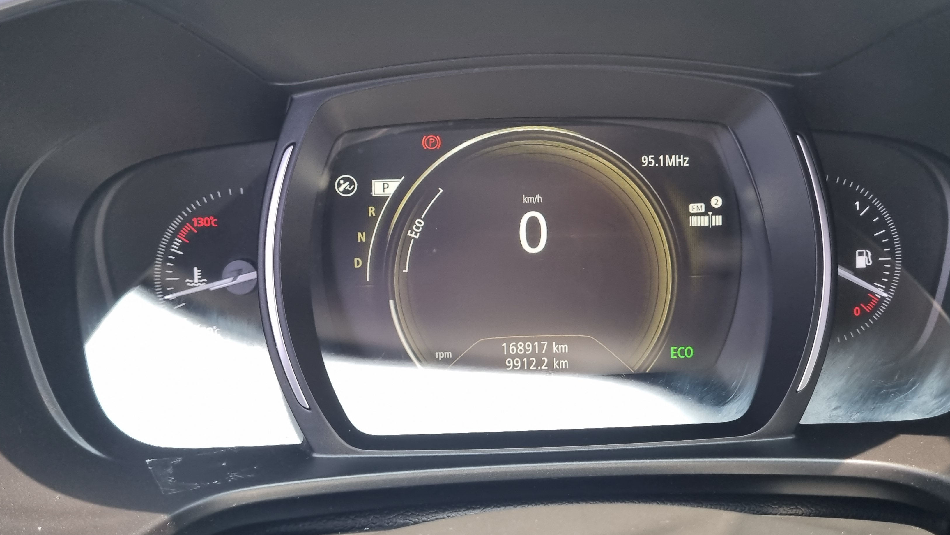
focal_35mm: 35
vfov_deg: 33.7
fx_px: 882
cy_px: 254
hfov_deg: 56.6
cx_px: 494
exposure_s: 1/120
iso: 160
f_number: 1.8
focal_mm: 5.4
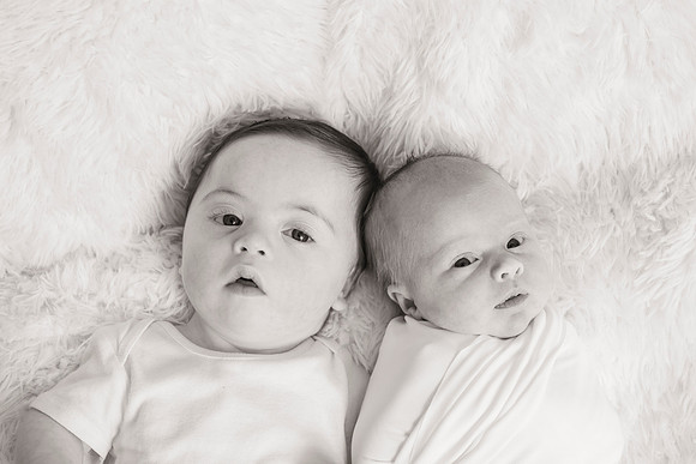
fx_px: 1199
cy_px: 232
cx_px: 348
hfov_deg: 32.4
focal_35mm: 62
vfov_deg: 21.9
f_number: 4.5
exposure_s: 1/160
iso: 500
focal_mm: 62
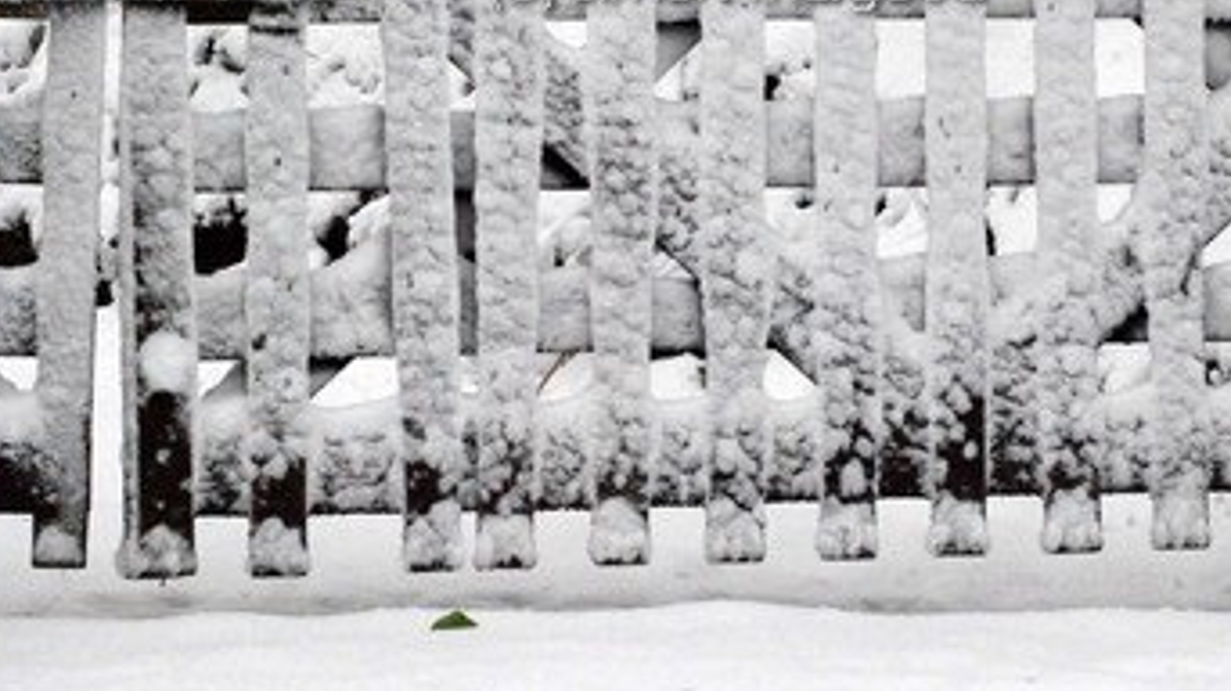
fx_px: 4992
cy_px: -18
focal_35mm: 153
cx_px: 756
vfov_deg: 7.9
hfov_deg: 14.0
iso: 1600
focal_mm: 52
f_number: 13
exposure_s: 1/640
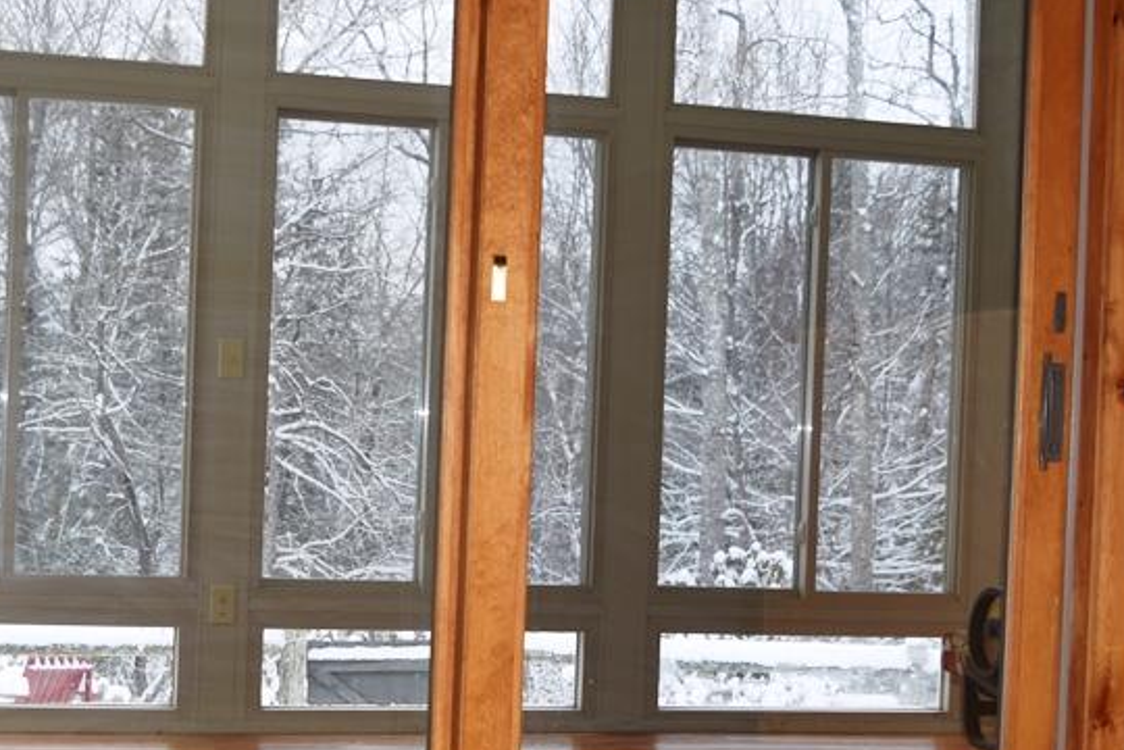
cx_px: 448
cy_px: 455
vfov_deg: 18.4
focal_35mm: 74
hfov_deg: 27.3
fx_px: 2310
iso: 100
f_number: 4.5
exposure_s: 1/200
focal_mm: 26
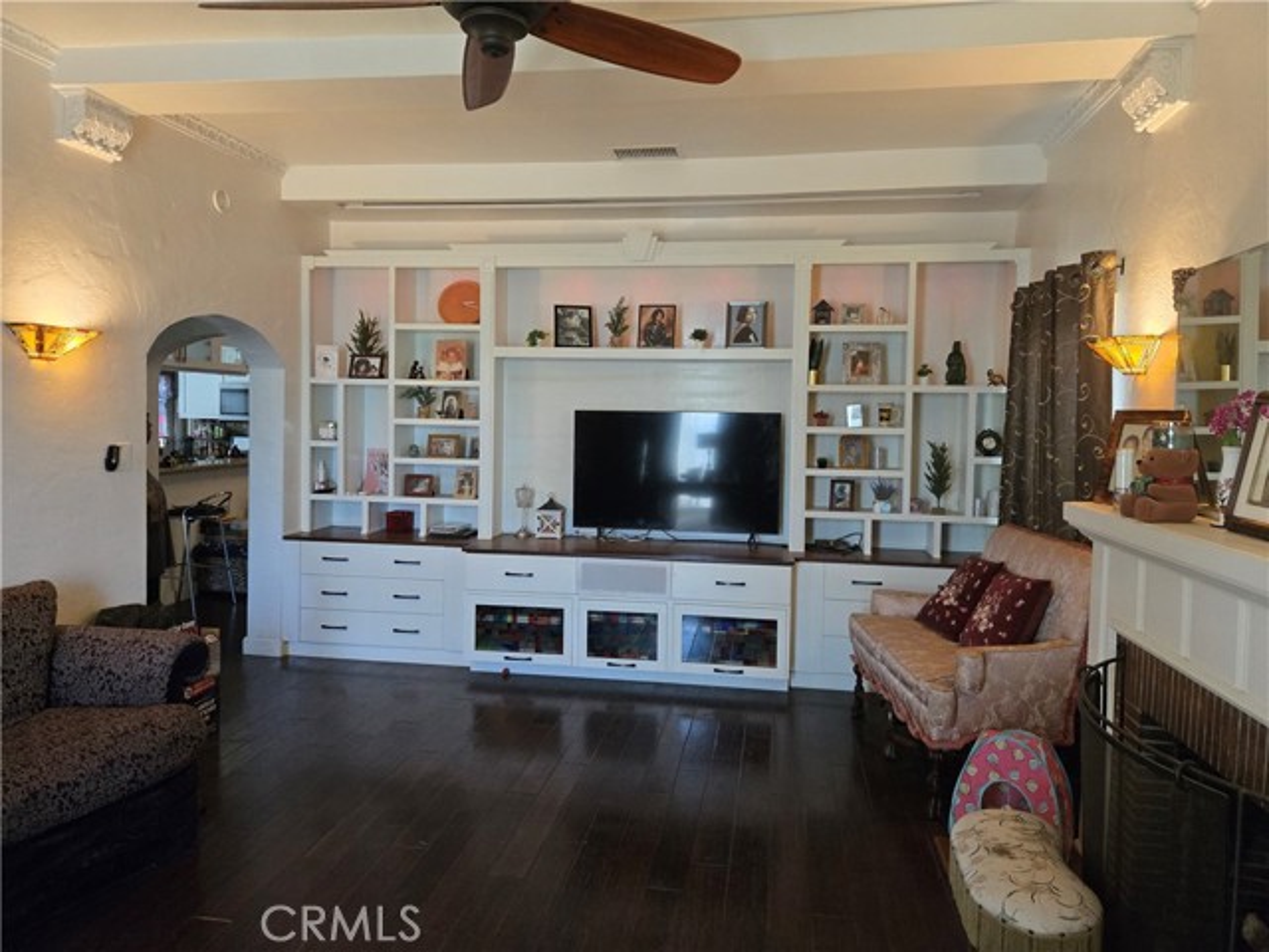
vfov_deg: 58.9
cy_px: 476
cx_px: 634
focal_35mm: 23
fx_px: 843
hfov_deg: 73.9
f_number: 1.8
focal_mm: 5.4
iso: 640
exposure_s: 1/120
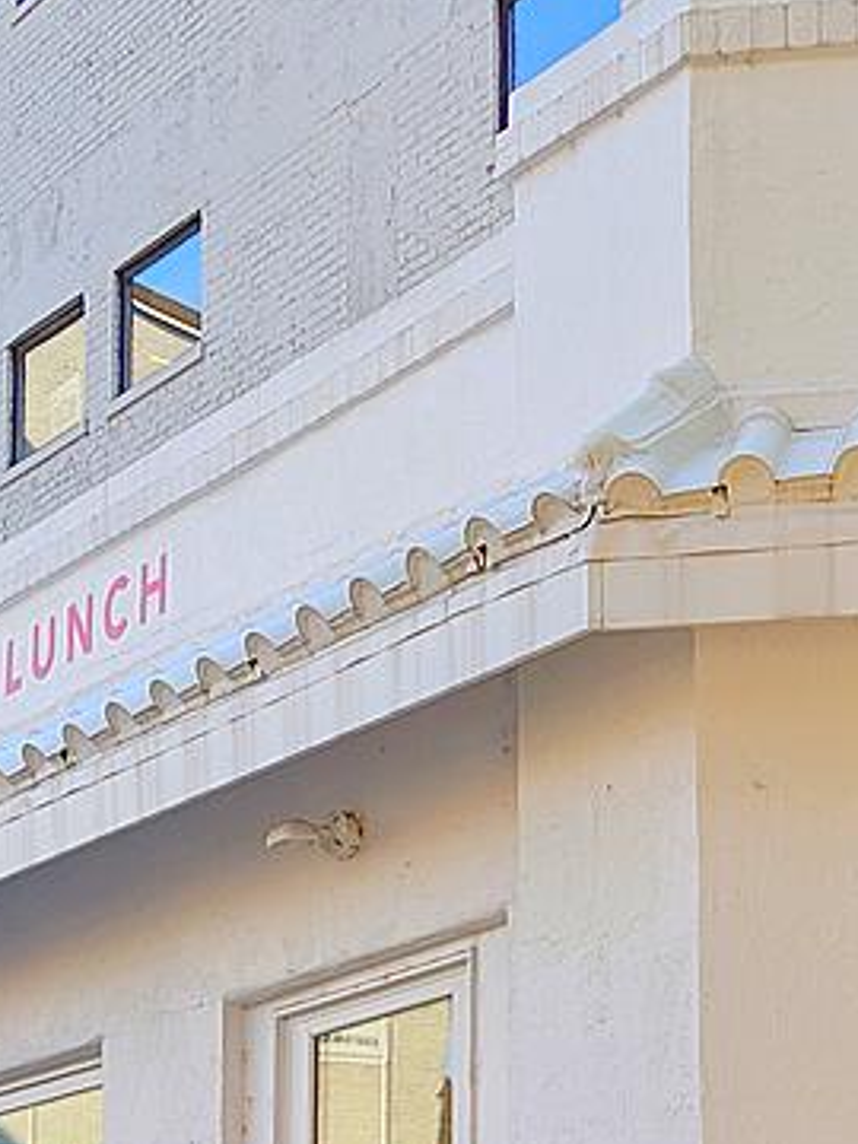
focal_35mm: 90
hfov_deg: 16.3
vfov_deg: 20.8
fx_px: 2974
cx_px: 664
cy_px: 1249
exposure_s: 1/978
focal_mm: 4.44
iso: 54
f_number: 1.8
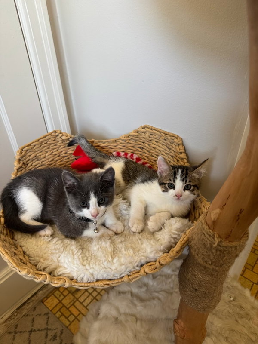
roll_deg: +2.6
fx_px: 239
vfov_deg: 71.6
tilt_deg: -37.3
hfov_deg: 56.8
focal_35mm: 24
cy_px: 172
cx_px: 129
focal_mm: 6.76
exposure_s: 1/60
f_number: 1.78
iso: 250
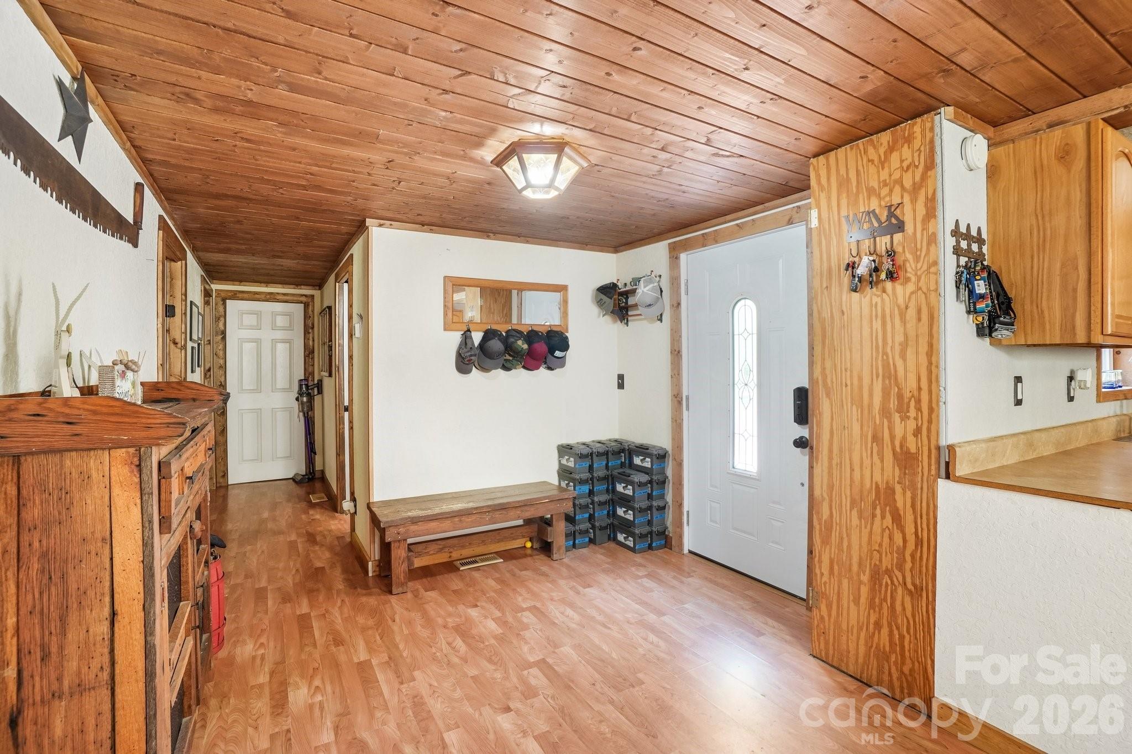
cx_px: 566
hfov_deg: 100.4
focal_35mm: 15
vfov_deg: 77.3
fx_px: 472
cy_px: 377
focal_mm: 10
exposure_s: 1/1.6
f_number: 8
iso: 400
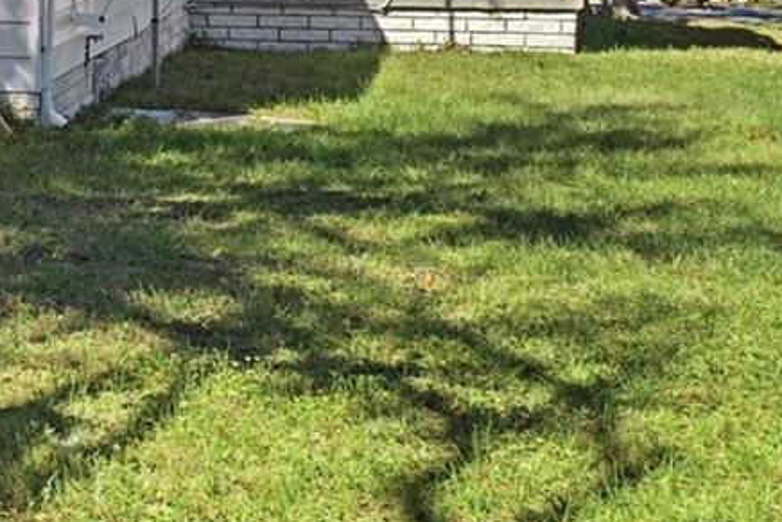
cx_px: -418
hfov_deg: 16.7
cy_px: -161
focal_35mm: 110
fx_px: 2390
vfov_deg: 12.1
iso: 640
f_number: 8
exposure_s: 1/500
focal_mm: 20
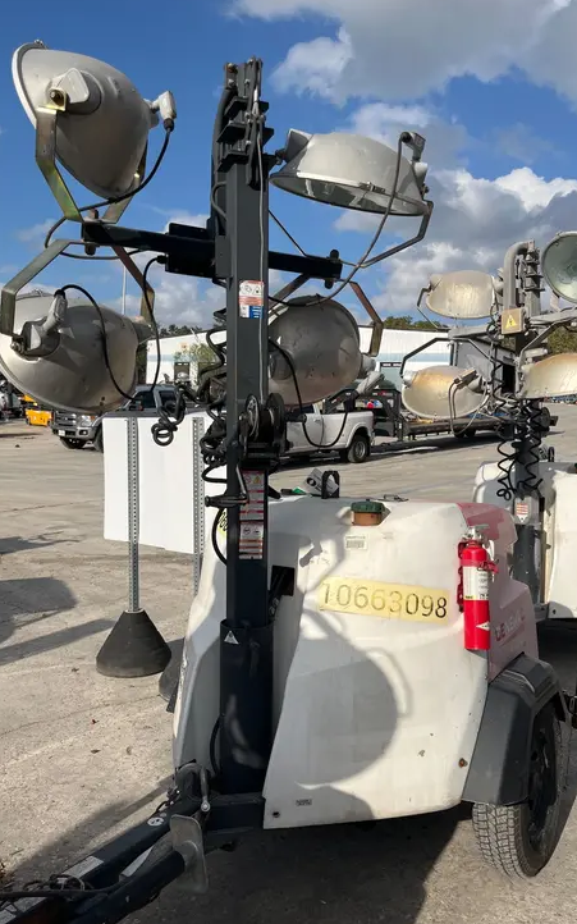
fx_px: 705
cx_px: 293
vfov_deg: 66.5
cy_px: 460
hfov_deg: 44.5
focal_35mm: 28
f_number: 1.6
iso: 50
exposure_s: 1/6494
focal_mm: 5.1
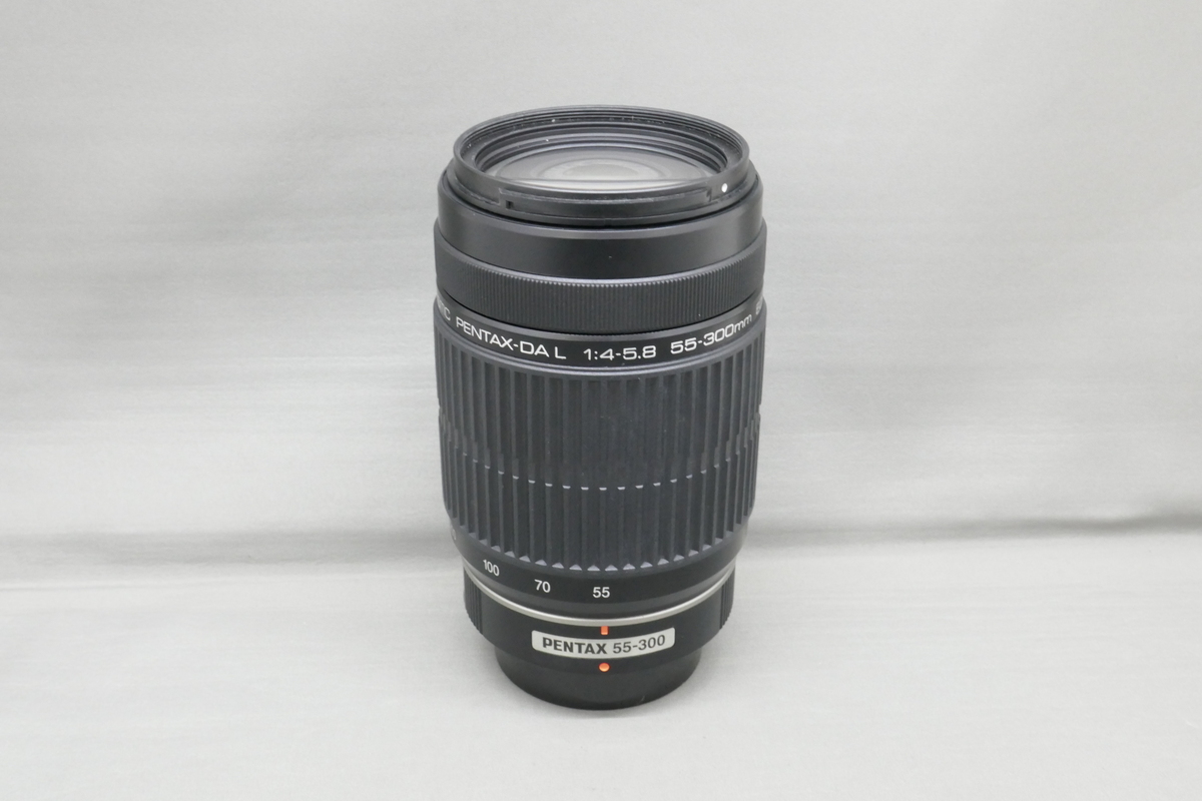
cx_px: 601
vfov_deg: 31.9
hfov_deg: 46.4
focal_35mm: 42
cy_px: 400
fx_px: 1402
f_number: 8
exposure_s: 1/10
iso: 1600
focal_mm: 15.1
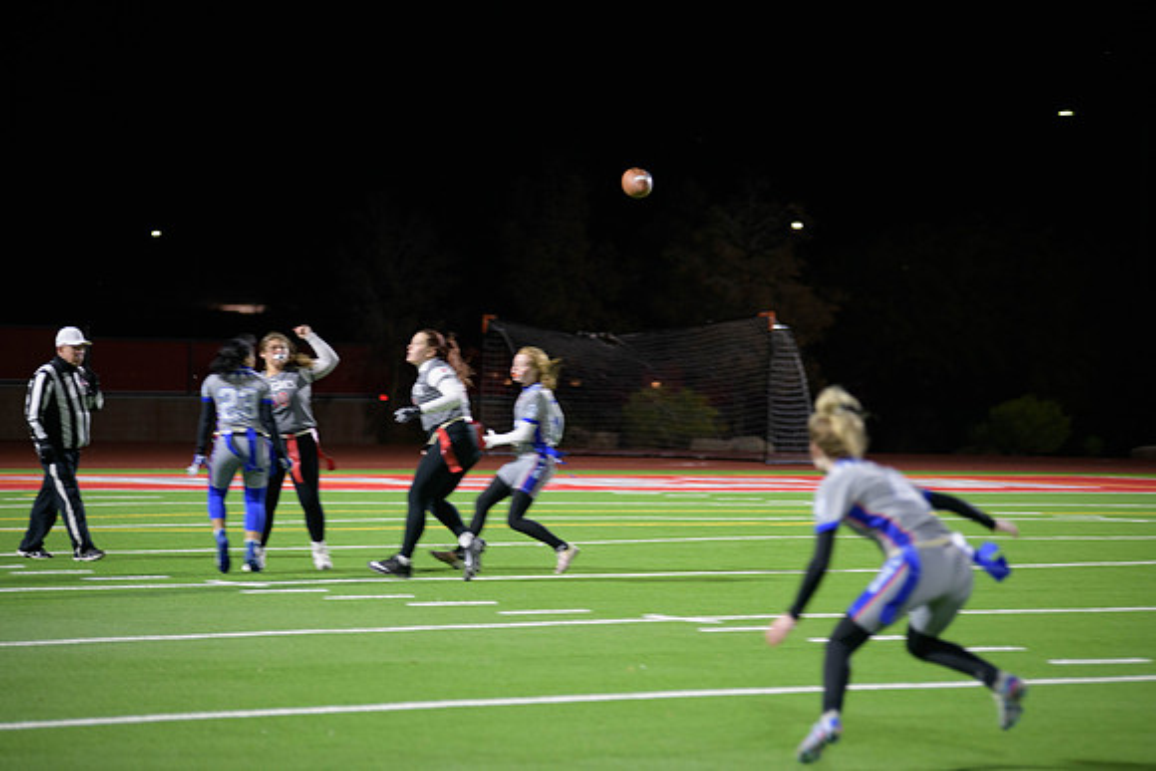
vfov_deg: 8.1
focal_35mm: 170
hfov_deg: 12.1
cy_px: 386
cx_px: 578
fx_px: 5460
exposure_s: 1/200
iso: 1600
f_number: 2.8
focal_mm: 170
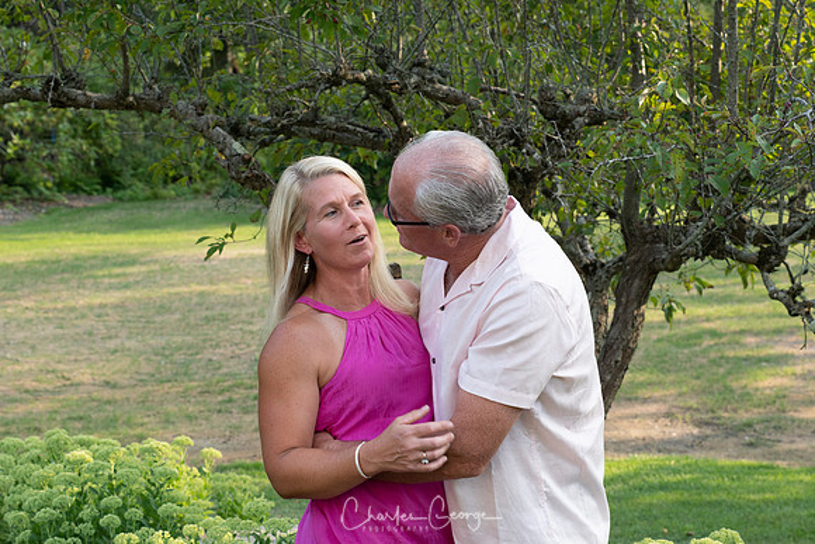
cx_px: 408
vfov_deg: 18.2
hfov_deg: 27.0
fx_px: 1698
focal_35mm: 75
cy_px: 272
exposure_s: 1/125
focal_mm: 50
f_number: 5.6
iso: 400
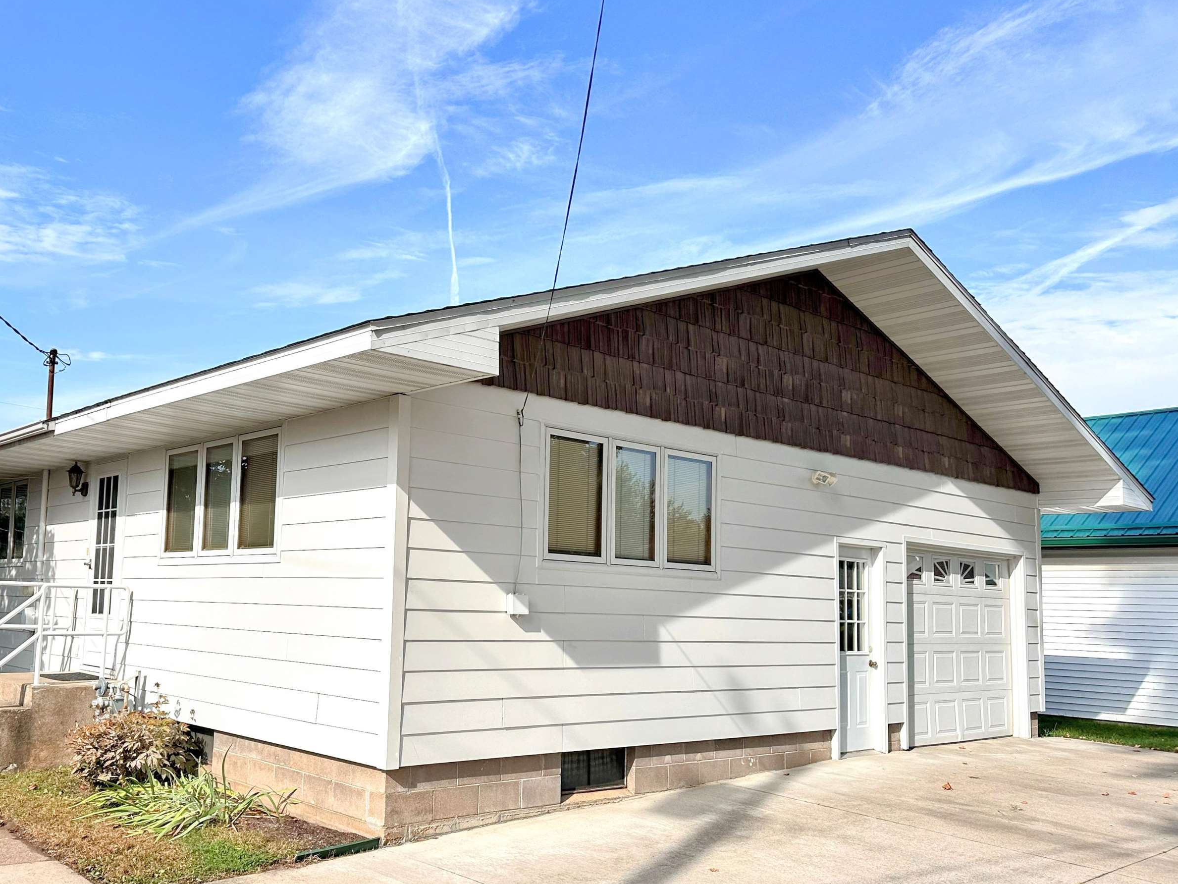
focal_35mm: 31
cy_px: 508
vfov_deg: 45.3
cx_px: 451
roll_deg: -1.6
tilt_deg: +4.6
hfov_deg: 57.7
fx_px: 1055
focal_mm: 6.86
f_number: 1.78
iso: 80
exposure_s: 1/5000
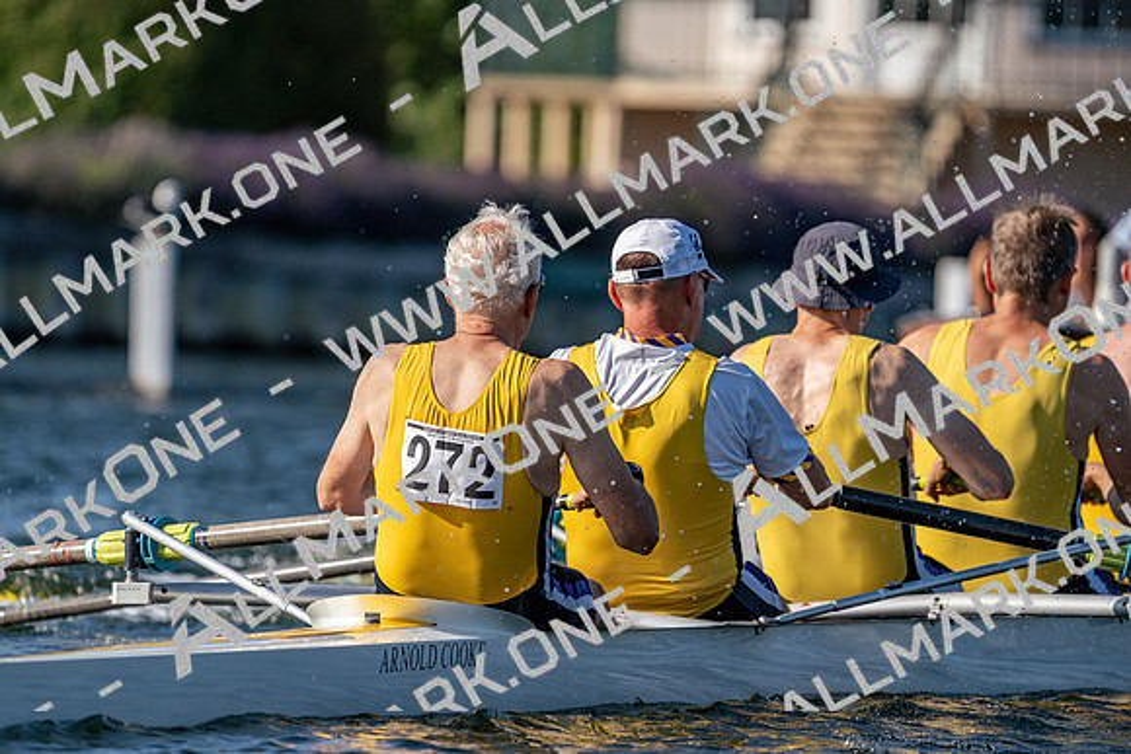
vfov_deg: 3.1
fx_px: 13952
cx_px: 566
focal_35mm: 444
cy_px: 377
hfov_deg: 4.6
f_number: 6.3
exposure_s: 1/1600
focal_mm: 444
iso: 250
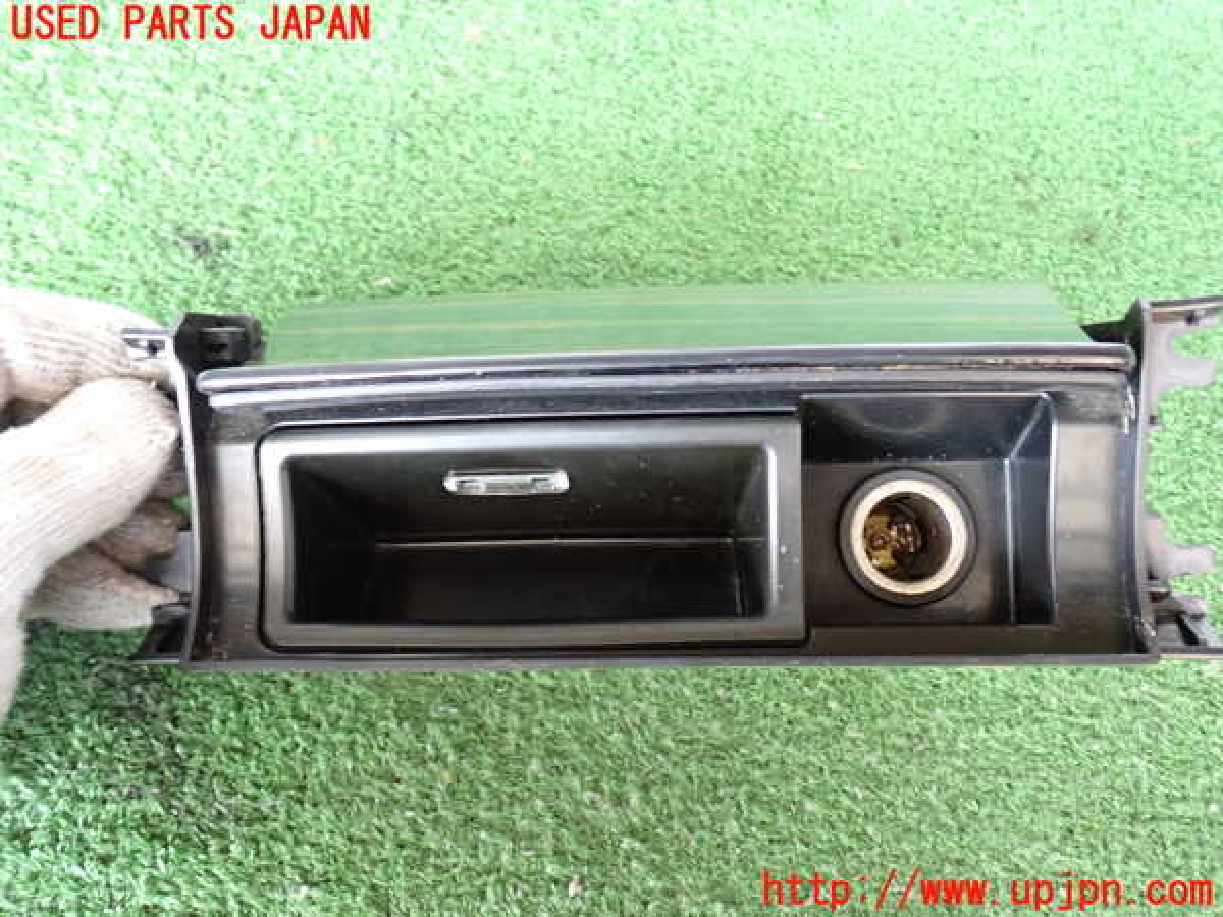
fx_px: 1131
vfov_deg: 44.2
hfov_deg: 56.8
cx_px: 612
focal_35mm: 32
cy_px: 458
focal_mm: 5.79
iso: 400
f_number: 2.4
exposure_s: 1/30
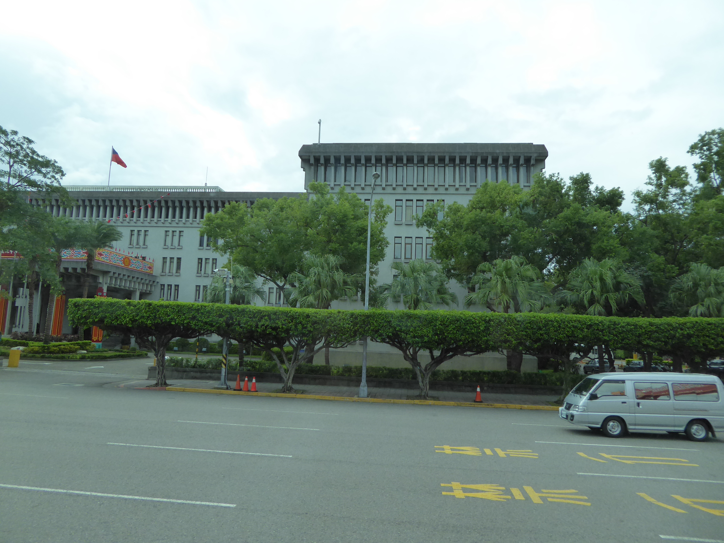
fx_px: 523
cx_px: 362
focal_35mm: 25
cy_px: 272
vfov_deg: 54.9
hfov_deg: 69.4
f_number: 3.3
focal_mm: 4.3
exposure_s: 1/640
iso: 160
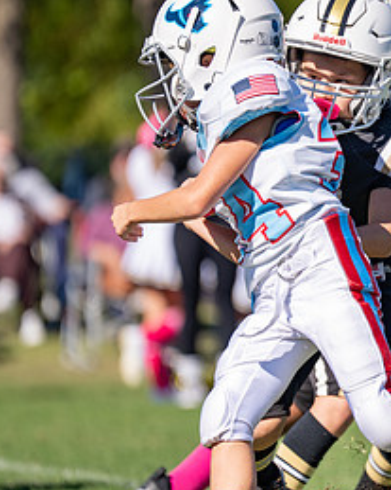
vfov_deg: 3.9
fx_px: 7222
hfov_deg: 3.1
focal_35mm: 499
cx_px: 419
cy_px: 184
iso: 100
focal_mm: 200
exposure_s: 1/2000
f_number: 2.8
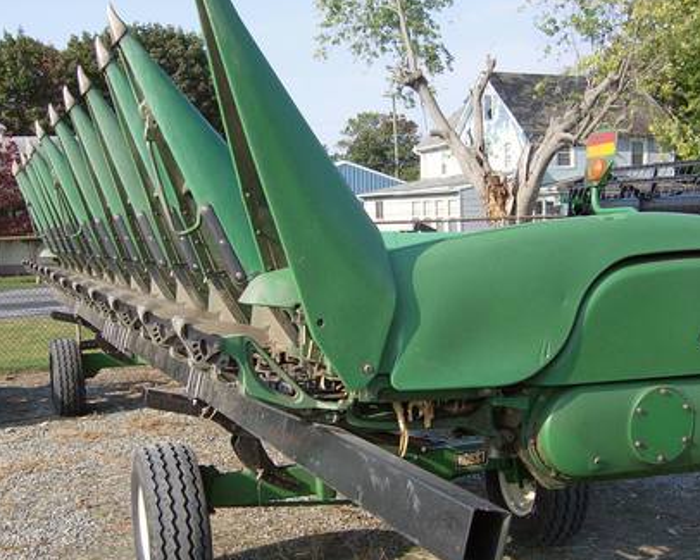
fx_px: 974
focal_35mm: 47
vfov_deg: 32.1
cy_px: 316
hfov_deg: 39.5
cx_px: 379
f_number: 4.7
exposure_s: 1/436
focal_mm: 6
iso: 100
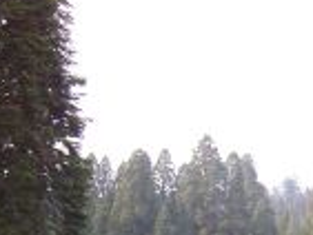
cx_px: 420
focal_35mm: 105
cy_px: 264
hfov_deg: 17.4
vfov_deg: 13.8
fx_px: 950
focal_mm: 5.6
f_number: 2.8
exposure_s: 1/250
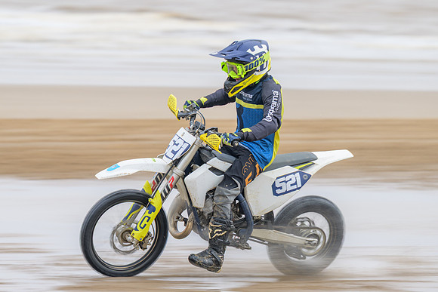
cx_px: 172
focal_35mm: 269
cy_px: 174
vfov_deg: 5.1
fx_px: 3272
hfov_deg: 7.7
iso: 64
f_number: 4
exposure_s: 1/160
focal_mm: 145
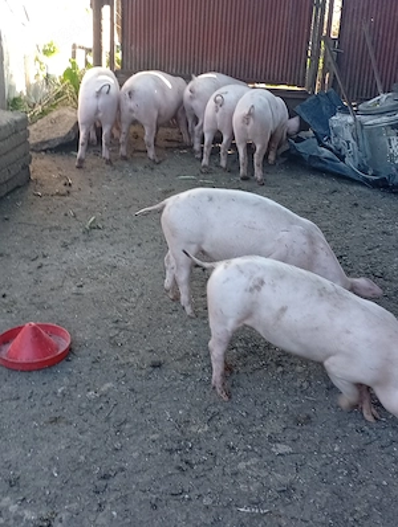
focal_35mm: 50
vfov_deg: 38.1
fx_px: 764
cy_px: 264
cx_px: 199
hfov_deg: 29.2
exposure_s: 1/50
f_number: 1.8
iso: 103
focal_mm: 3.98
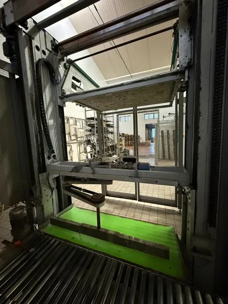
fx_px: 123
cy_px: 152
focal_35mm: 14
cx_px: 114
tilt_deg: -5.9
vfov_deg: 102.1
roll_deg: +2.4
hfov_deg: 85.7
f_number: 2.2
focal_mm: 2.22
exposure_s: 1/33
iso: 1000
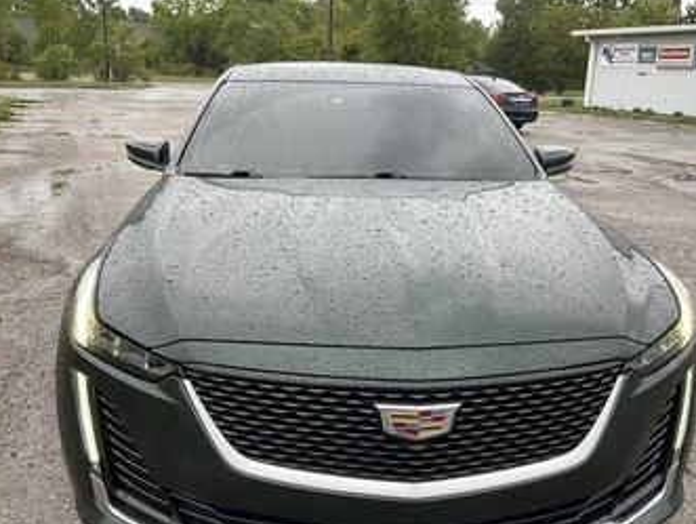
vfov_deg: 40.6
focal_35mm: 35
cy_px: 309
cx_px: 364
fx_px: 704
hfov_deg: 52.6
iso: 25
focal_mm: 3
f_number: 1.8
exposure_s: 1/257
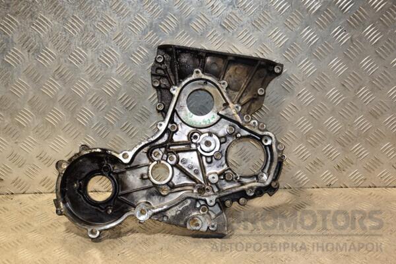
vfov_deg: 25.8
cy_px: 132
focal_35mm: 52
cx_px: 198
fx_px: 577
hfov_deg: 37.9
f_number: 5
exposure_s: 1/160
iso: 800
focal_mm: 35
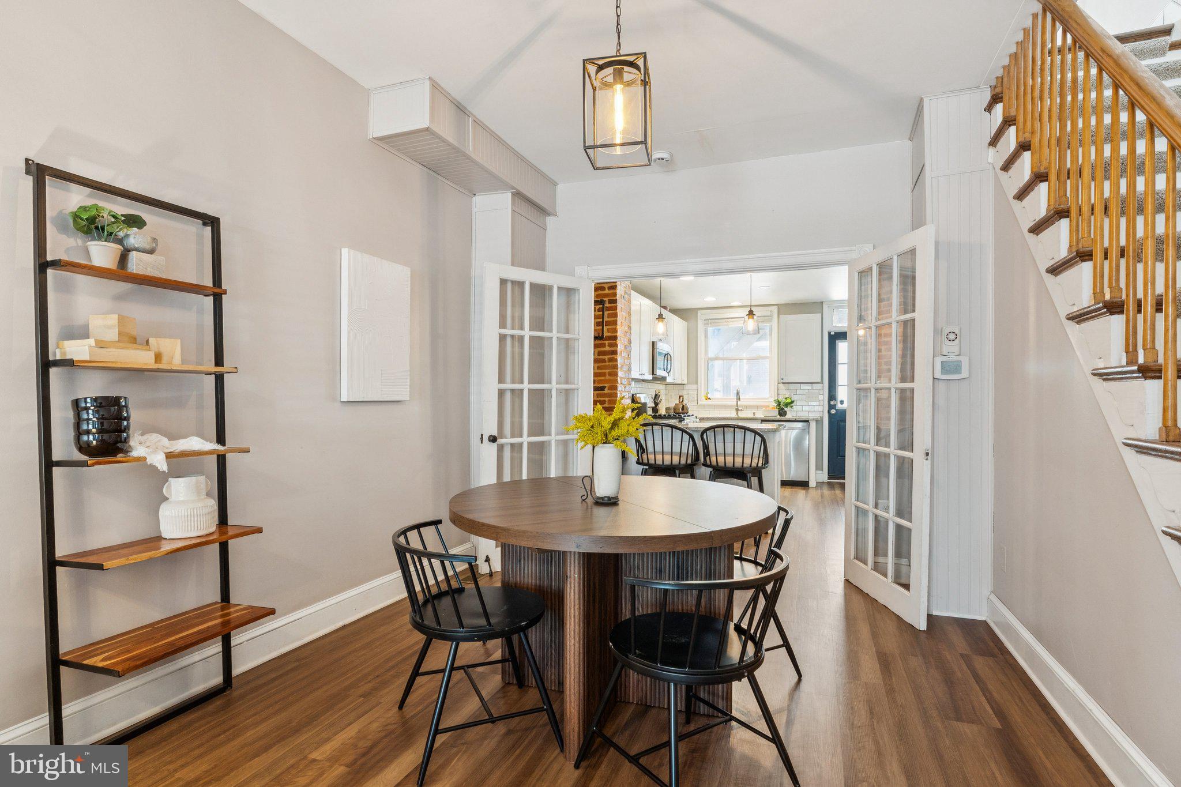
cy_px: 394
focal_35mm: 18
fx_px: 590
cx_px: 590
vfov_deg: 67.4
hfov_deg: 90.0
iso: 400
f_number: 9
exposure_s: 1/2.5
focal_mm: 12.2
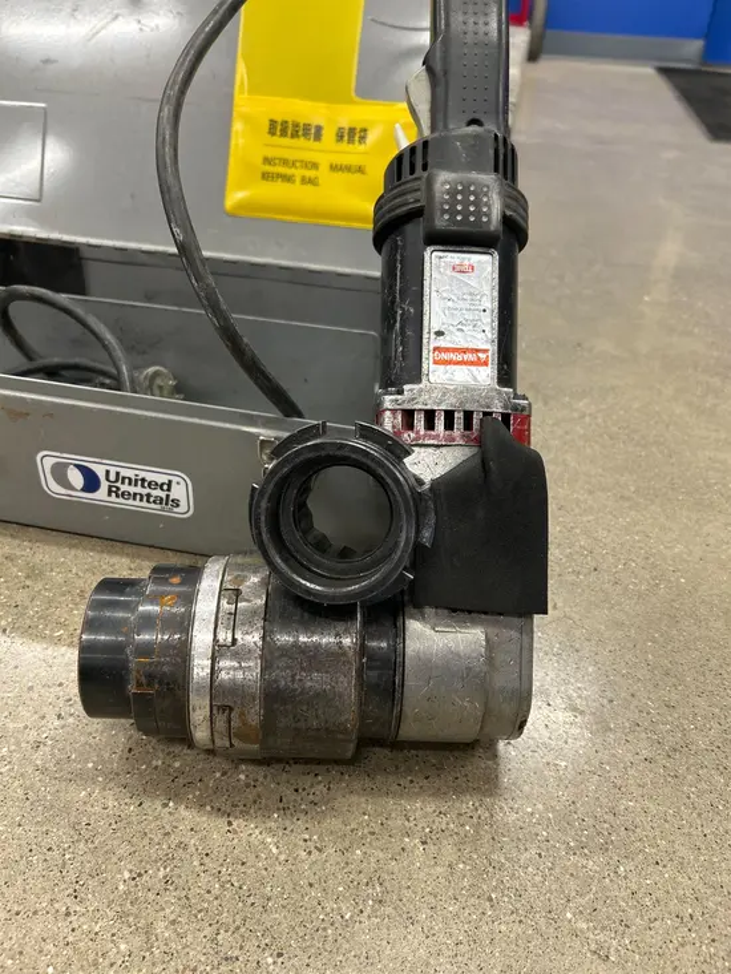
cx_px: 366
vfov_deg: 67.3
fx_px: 732
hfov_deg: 53.1
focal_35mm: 26
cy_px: 487
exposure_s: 1/88
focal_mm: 5.7
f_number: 1.5
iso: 125
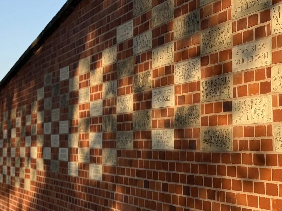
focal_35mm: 82
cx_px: 168
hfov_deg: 23.8
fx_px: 668
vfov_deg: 18.0
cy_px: 84
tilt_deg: +6.0
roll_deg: -0.3
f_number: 1.78
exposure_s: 1/1931
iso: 80
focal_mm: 6.76
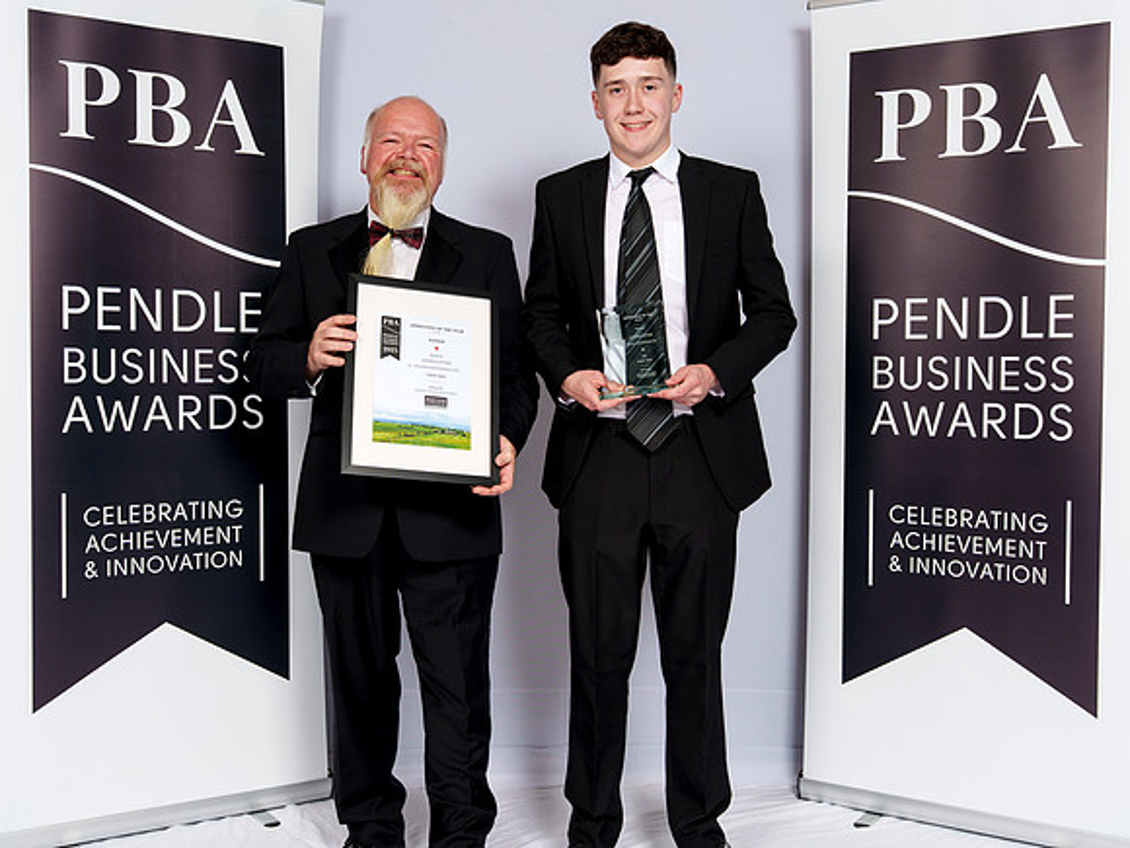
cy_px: 398
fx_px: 1382
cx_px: 568
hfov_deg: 44.5
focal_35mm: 42
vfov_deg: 34.1
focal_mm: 34
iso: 100
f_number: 8
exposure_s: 1/125
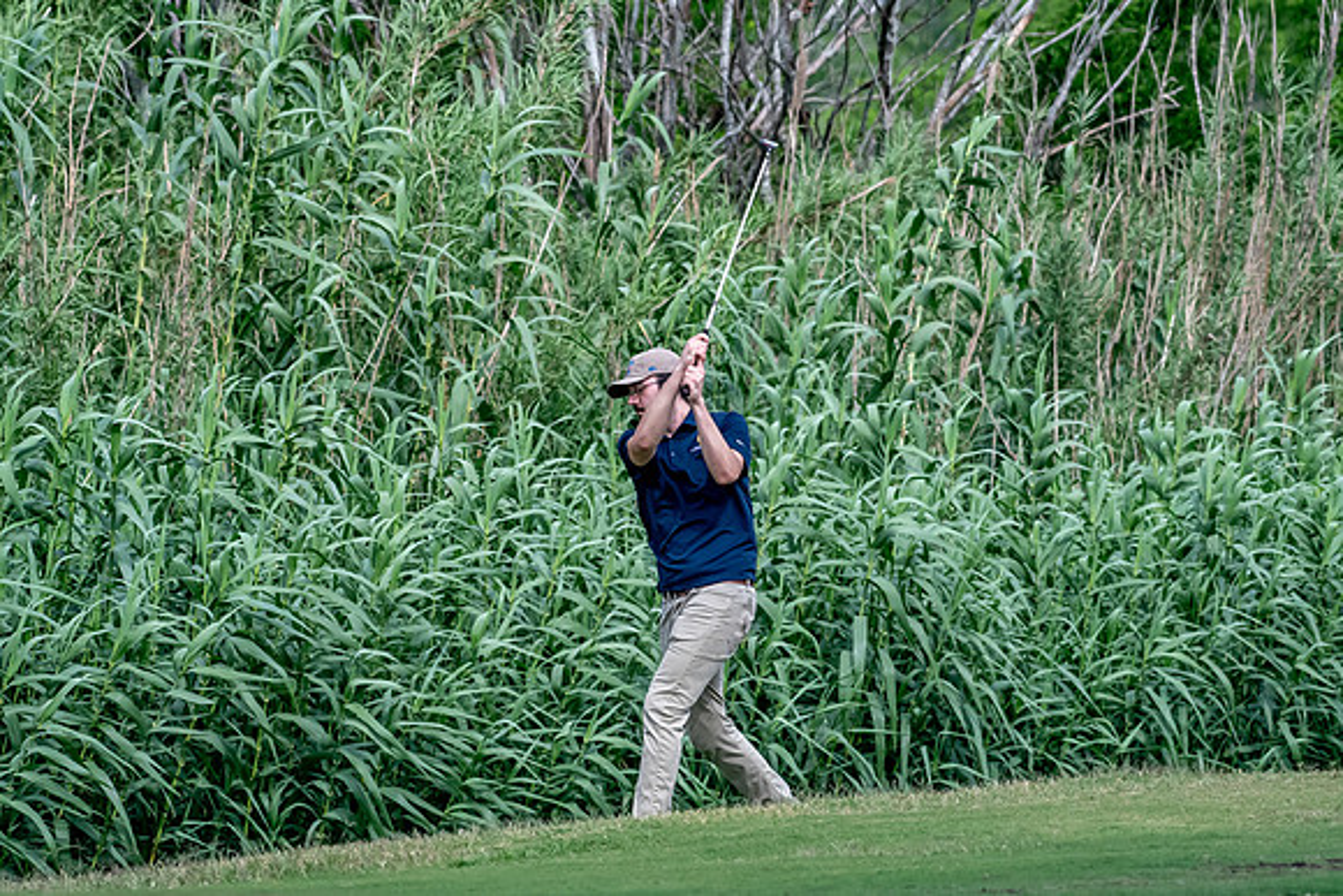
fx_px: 12873
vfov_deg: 4.0
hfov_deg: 6.0
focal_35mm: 345
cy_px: 448
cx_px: 672
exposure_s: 1/2000
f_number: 5.6
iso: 1250
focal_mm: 230
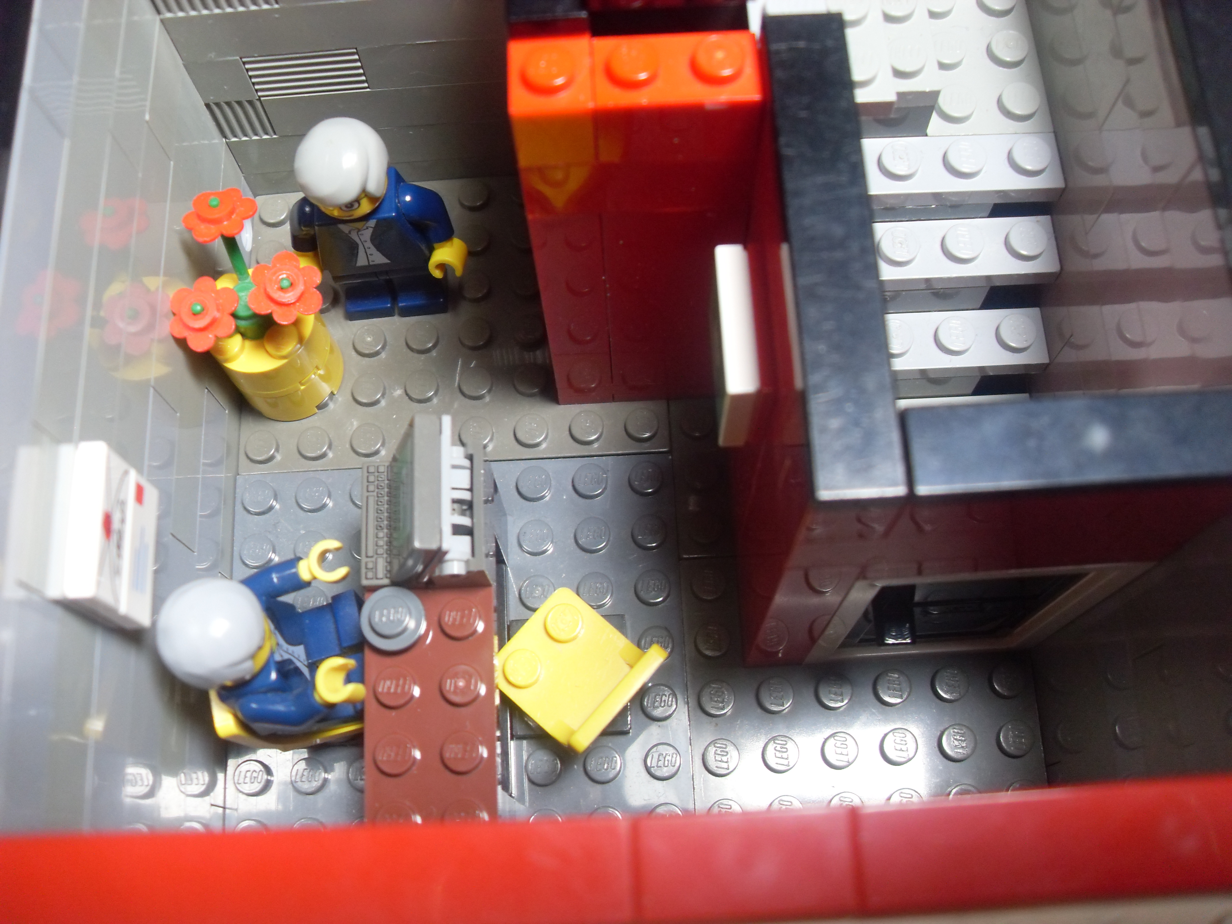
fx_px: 1246
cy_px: 462
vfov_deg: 40.7
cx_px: 616
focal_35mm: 35
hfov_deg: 52.6
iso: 200
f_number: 2.8
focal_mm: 6.3
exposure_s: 1/30
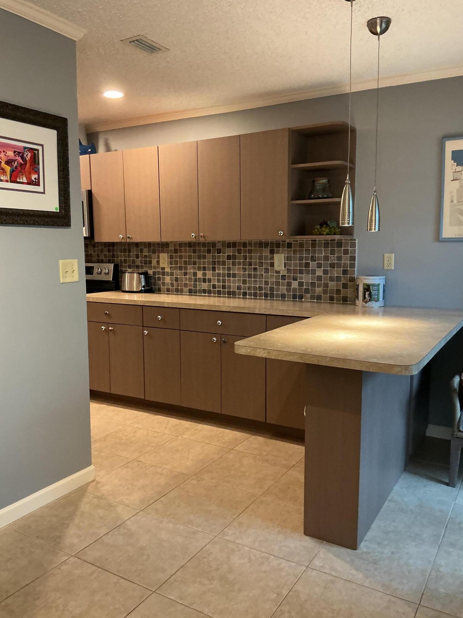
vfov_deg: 61.7
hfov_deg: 48.2
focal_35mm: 29
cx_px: 232
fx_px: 517
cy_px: 309
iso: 200
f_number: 1.8
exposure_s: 1/60
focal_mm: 3
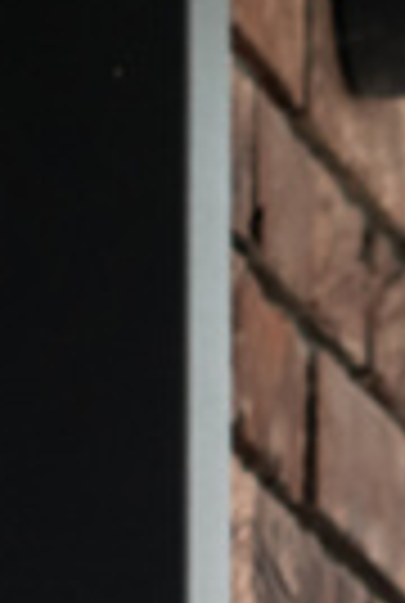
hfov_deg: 2.6
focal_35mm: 521
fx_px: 8746
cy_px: 1312
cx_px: 1138
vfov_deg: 3.9
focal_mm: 50
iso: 200
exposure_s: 1/160
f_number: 4
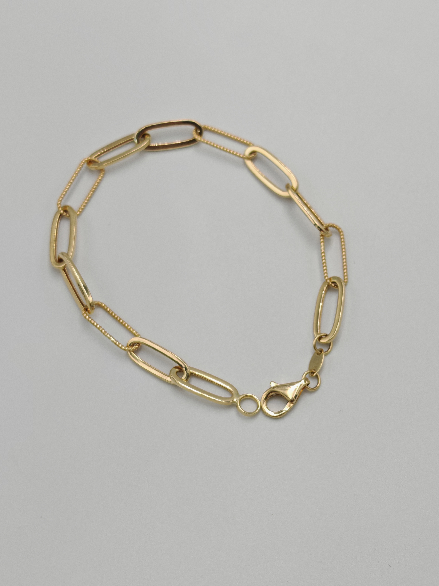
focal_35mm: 68
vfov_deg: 28.6
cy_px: 293
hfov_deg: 21.6
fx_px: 1150
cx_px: 220
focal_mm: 6.83
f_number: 2
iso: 50
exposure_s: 1/400
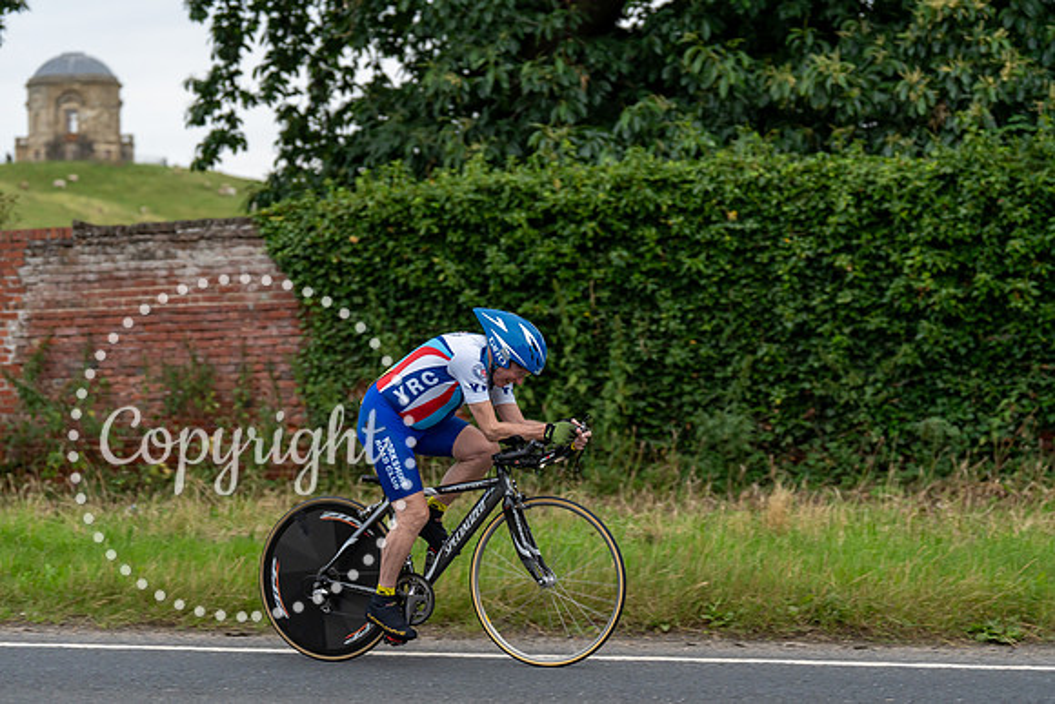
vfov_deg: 15.6
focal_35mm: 88
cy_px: 352
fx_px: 2565
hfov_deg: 23.2
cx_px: 528
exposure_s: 1/800
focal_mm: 84
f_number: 2.8
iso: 1000
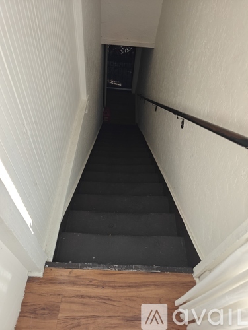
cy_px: 165
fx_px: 220
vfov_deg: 73.9
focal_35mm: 23
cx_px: 124
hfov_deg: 58.9
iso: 200
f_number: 1.6
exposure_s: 1/763
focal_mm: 6.06
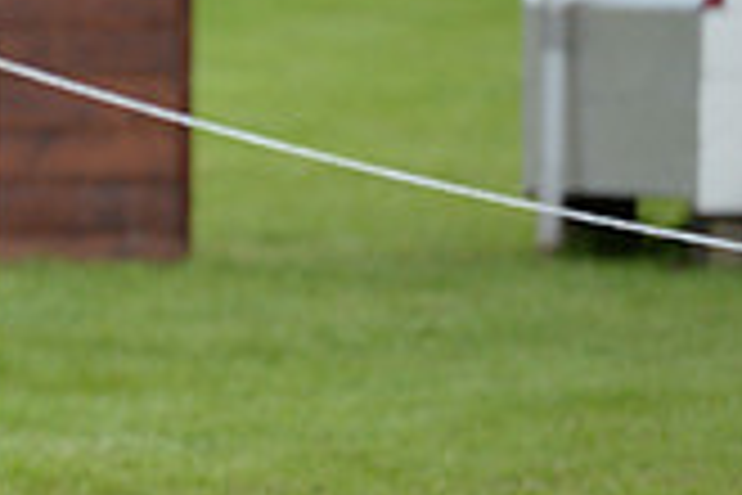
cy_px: -176
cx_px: -553
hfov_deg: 1.5
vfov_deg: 1.0
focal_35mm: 1402
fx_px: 28895
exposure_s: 1/800
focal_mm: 400
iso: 1000
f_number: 5.6
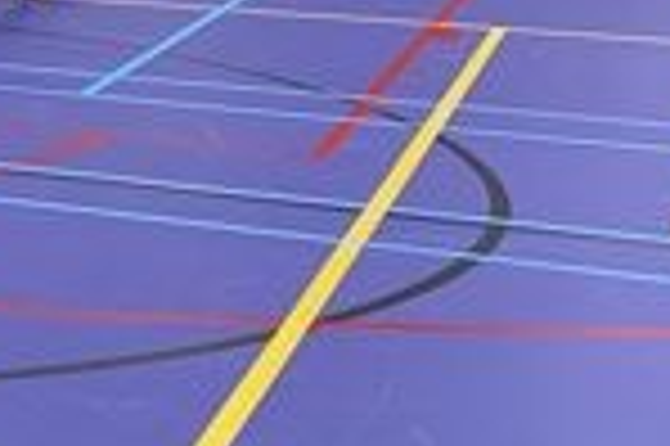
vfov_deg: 11.4
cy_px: -194
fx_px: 2156
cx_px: -567
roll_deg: -0.9
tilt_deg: -2.9
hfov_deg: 15.1
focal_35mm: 116
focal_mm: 4.25
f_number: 1.8
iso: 125
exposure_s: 1/54
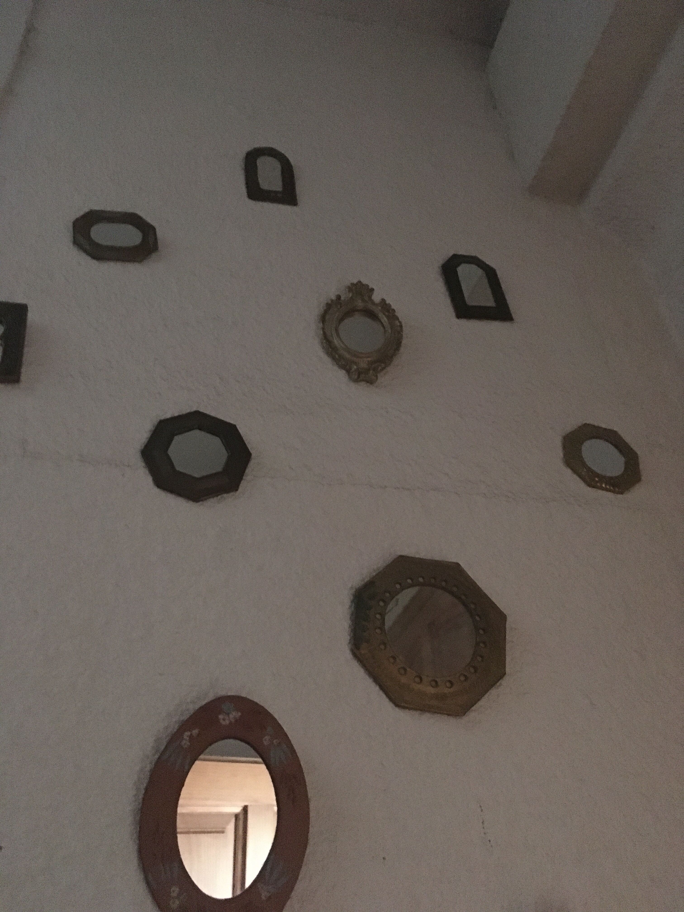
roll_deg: +3.0
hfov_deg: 48.2
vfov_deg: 61.7
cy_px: 456
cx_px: 342
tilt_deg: +36.4
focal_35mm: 29
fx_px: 764
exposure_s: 1/17
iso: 1250
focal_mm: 4.15
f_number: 2.2
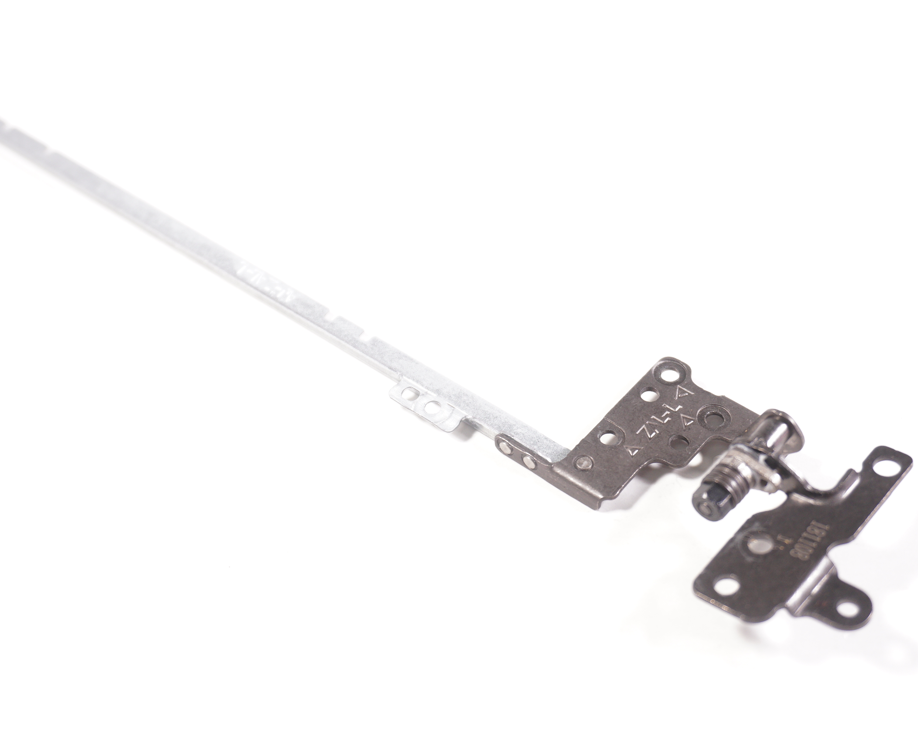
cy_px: 366
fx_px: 1386
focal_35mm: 51
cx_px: 413
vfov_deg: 29.7
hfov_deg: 36.6
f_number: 5.6
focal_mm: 30
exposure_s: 1/100
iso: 640
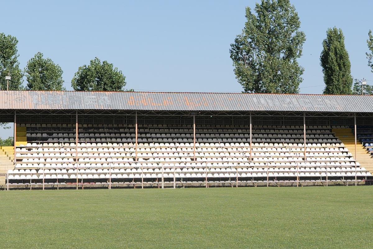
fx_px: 249
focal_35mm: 24
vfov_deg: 53.1
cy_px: 124
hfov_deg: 73.7
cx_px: 186
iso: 80
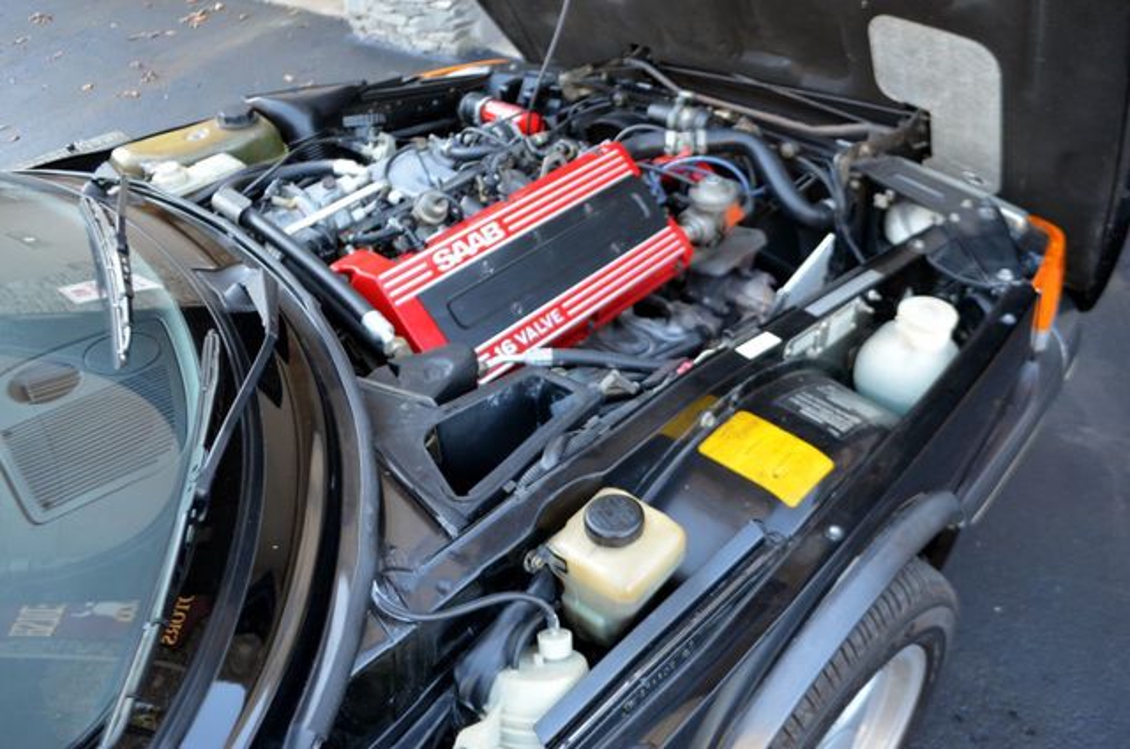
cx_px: 565
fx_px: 940
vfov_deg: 43.4
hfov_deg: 62.0
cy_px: 374
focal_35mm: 30
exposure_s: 1/80
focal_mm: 20
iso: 400
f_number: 4.5
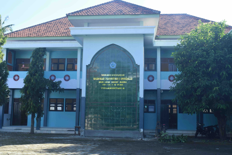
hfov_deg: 42.3
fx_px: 300
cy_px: 78
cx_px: 116
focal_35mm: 46
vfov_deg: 28.9
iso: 220
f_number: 18
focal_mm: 31
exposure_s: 1/30
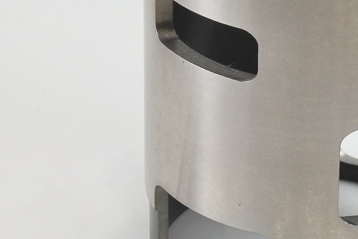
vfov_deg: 6.9
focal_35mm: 197
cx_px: 231
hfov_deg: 10.4
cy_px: -6
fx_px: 1959
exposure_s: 1/125
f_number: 4.8
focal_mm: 20.6
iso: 560
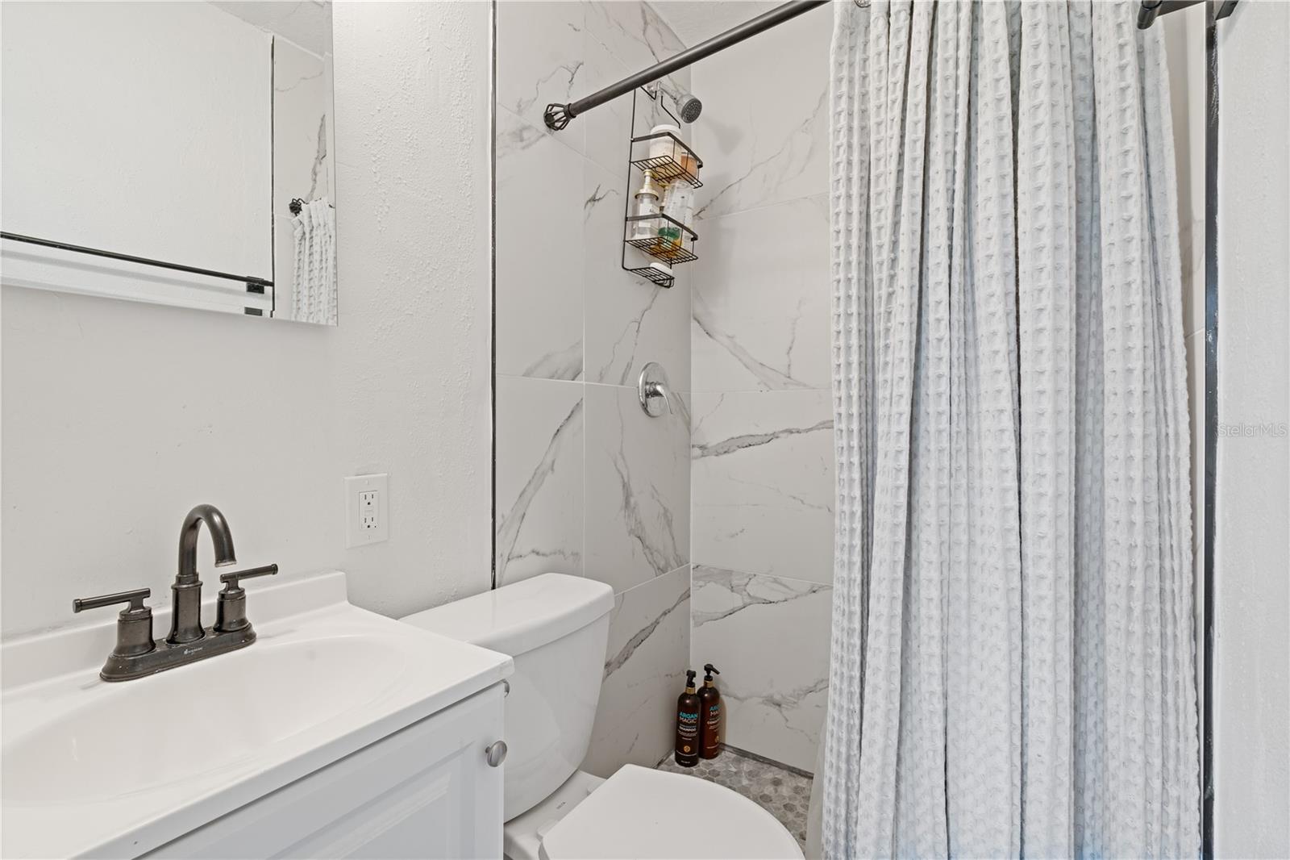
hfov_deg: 96.7
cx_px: 645
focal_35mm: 16
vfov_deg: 73.7
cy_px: 430
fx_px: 573
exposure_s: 1/6
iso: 250
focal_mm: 16
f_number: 7.1
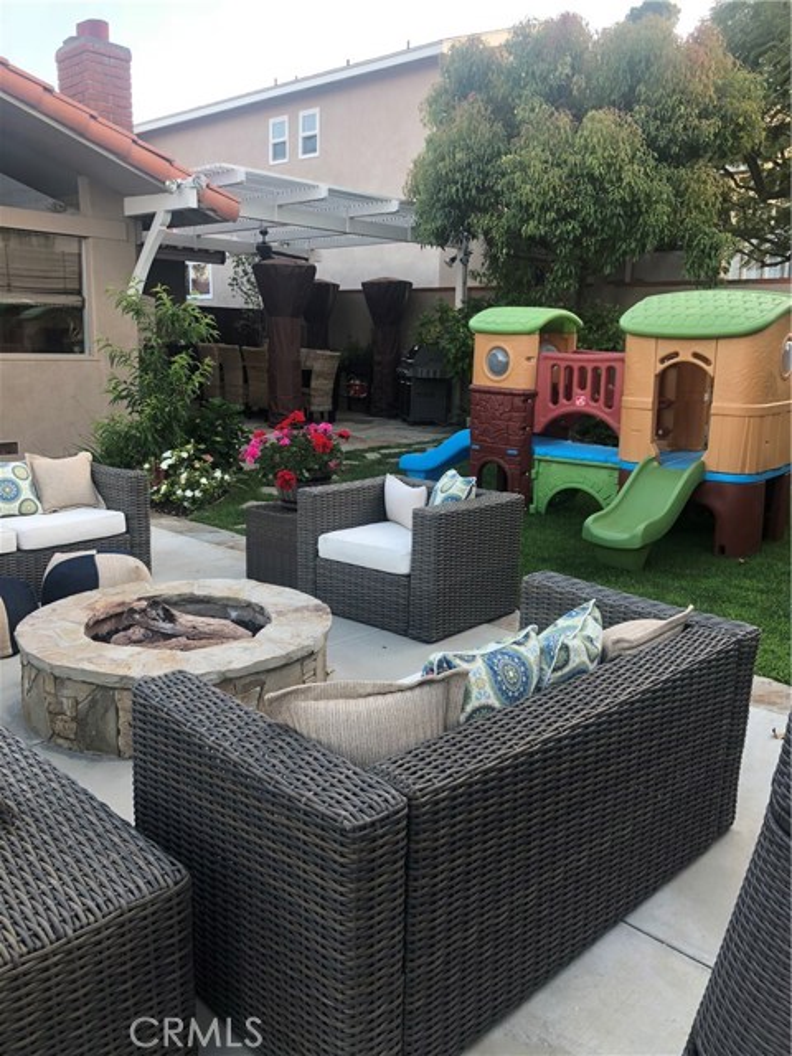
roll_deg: -2.4
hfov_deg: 49.7
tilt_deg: -11.7
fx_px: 854
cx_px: 396
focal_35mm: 28
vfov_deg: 63.4
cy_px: 528
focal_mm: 3.99
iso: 40
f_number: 1.8
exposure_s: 1/120
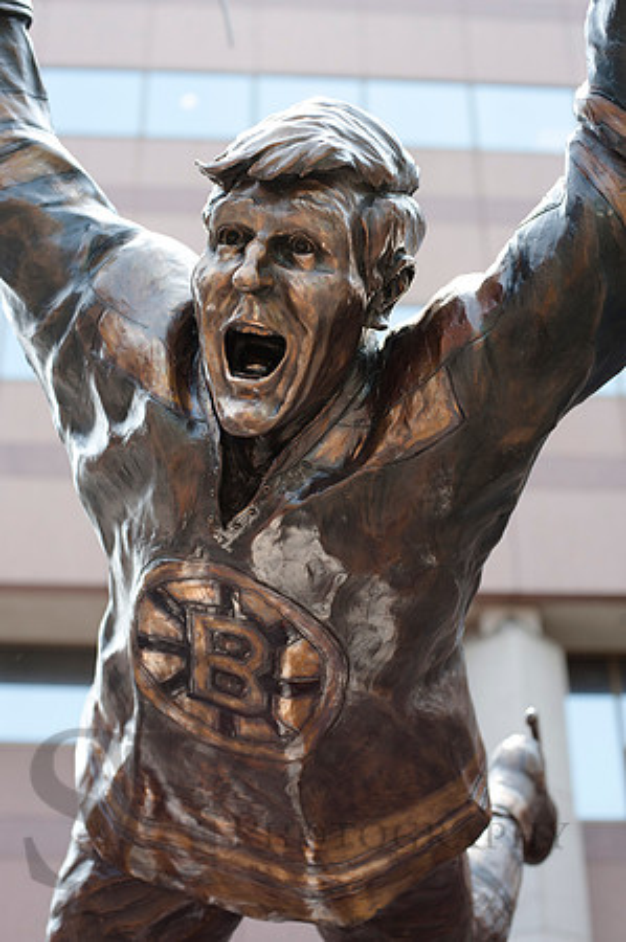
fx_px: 1307
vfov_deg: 39.6
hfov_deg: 26.9
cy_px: 471
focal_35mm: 50
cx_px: 313
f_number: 4
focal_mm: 50
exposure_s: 1/320
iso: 160
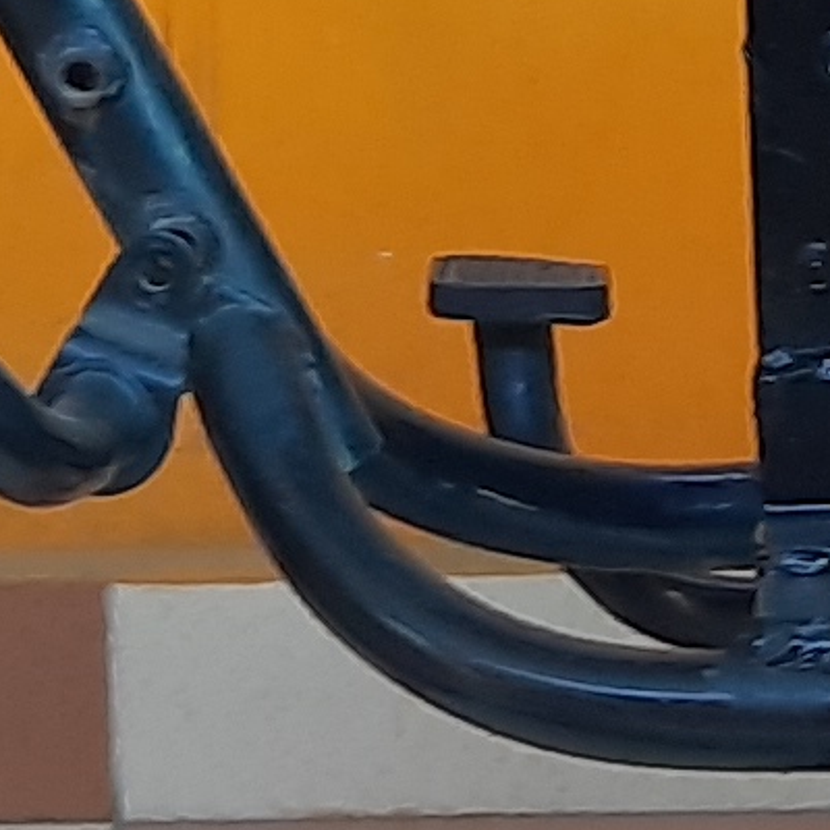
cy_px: -571
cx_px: 1027
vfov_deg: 7.7
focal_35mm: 221
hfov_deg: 7.8
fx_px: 5995
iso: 125
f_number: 2
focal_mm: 4.6
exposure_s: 1/50
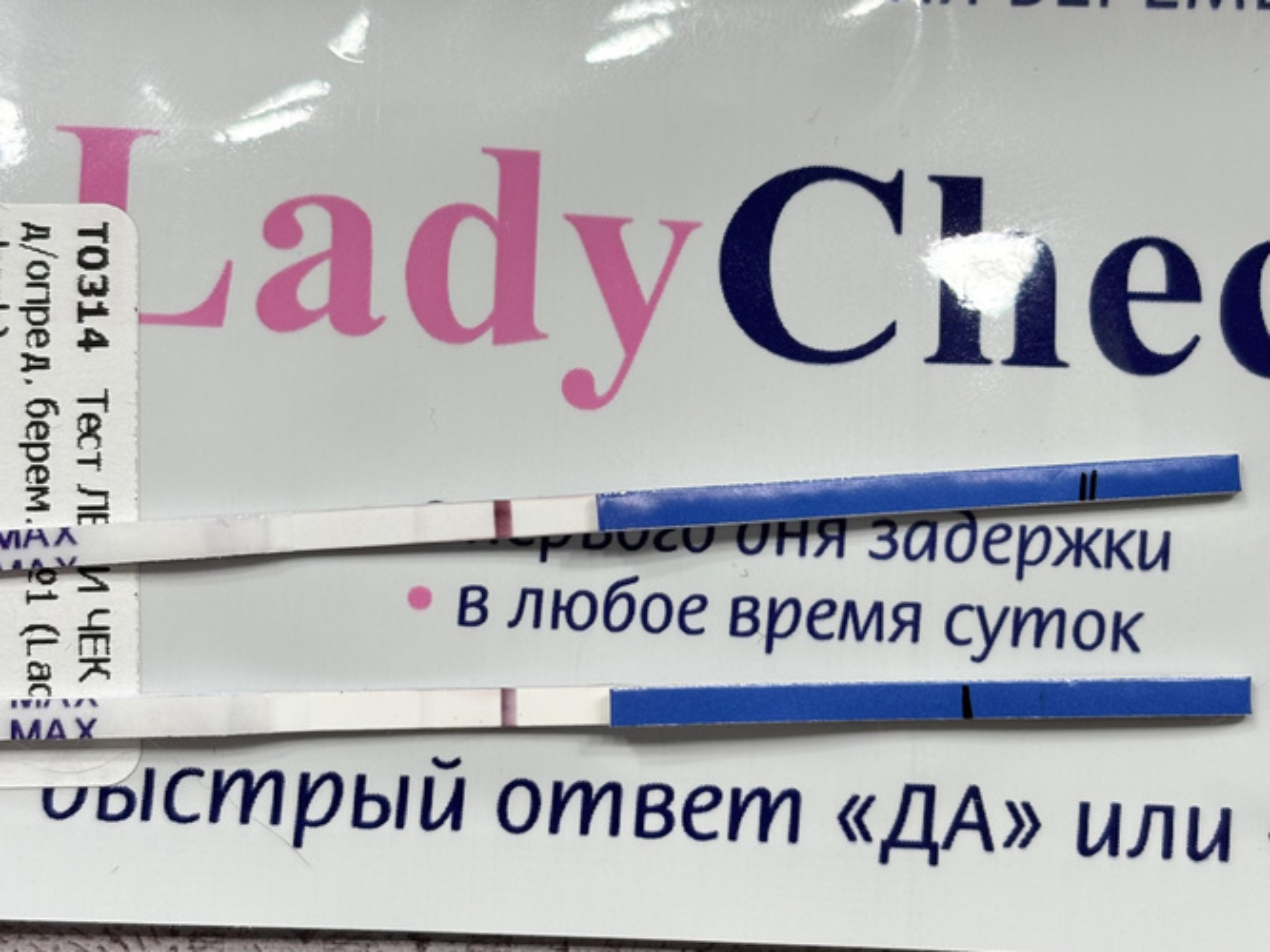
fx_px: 1907
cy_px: 476
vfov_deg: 28.0
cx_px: 635
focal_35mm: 52
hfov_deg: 36.8
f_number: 1.6
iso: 32
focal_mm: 5.96
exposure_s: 1/100
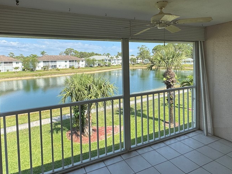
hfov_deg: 76.2
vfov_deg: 60.3
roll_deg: +1.3
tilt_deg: -1.0
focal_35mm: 22
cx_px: 105
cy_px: 65
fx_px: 147
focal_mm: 2.22
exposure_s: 1/763
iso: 50
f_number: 2.2
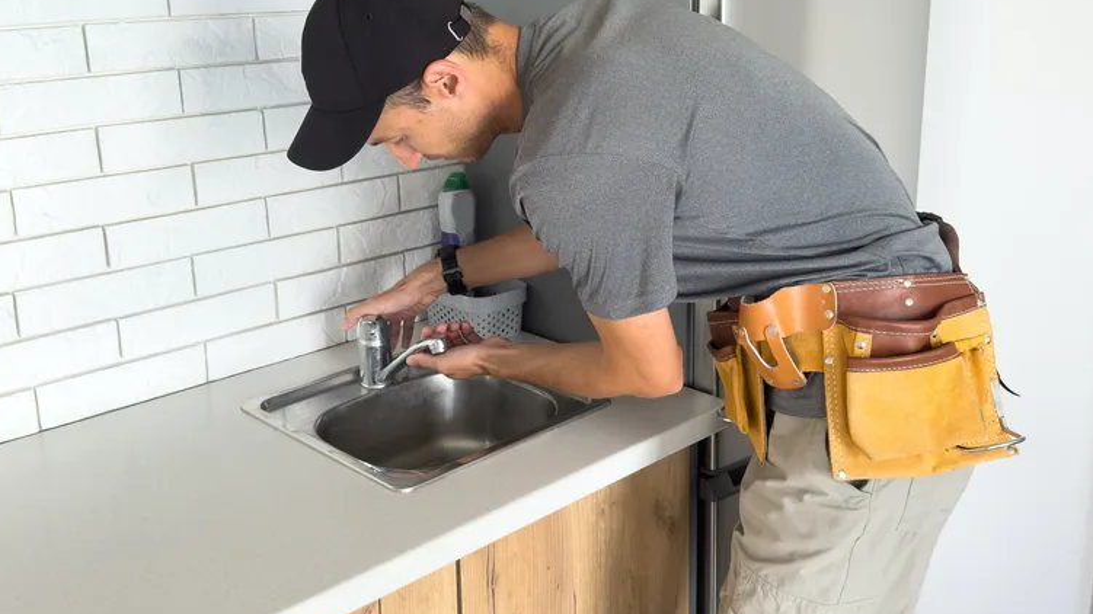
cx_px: 547
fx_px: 1130
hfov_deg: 51.6
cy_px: 234
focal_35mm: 39
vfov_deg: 30.3
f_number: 1.8
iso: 160
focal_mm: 6.76
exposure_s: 1/60
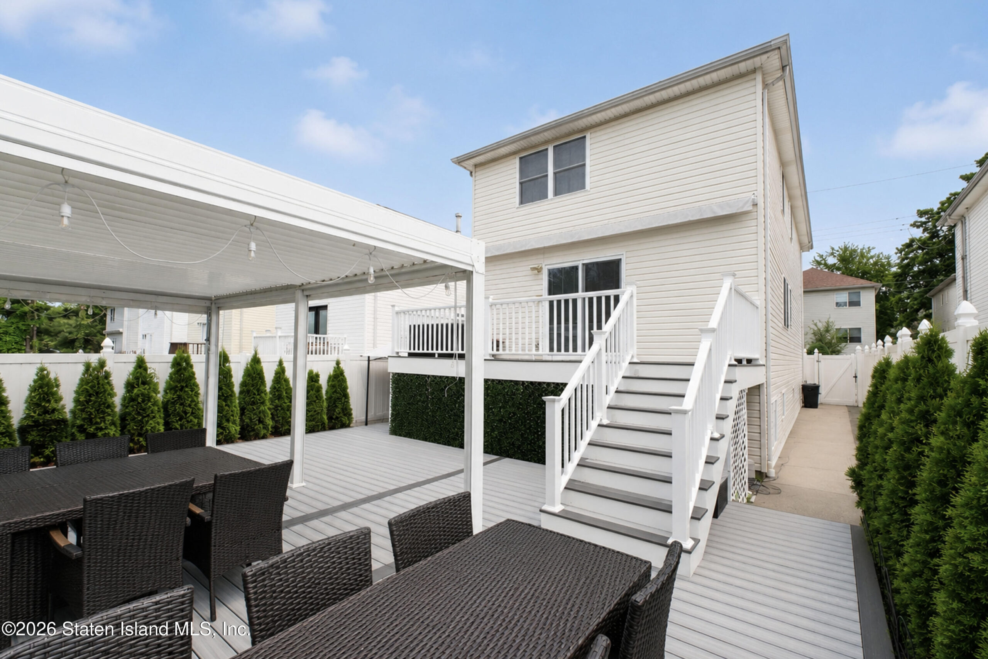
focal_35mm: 15
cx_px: 494
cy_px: 330
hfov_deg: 100.4
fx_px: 412
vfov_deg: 77.3
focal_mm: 10
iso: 400
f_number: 10
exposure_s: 1/200
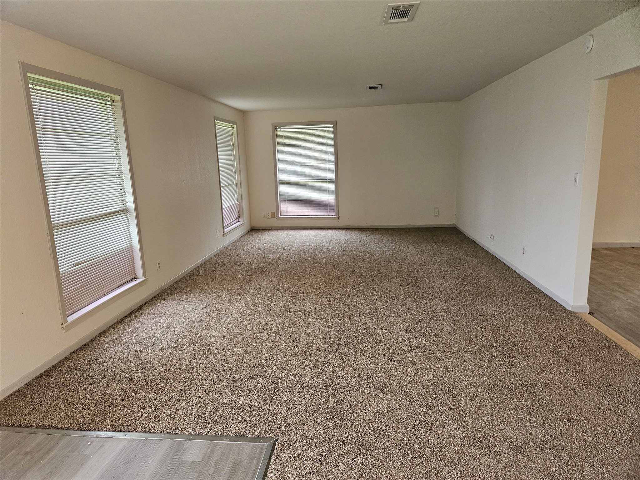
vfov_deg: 58.9
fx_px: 425
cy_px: 240
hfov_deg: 73.9
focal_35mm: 23
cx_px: 320
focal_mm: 5.4
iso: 640
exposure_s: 1/120
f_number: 1.8
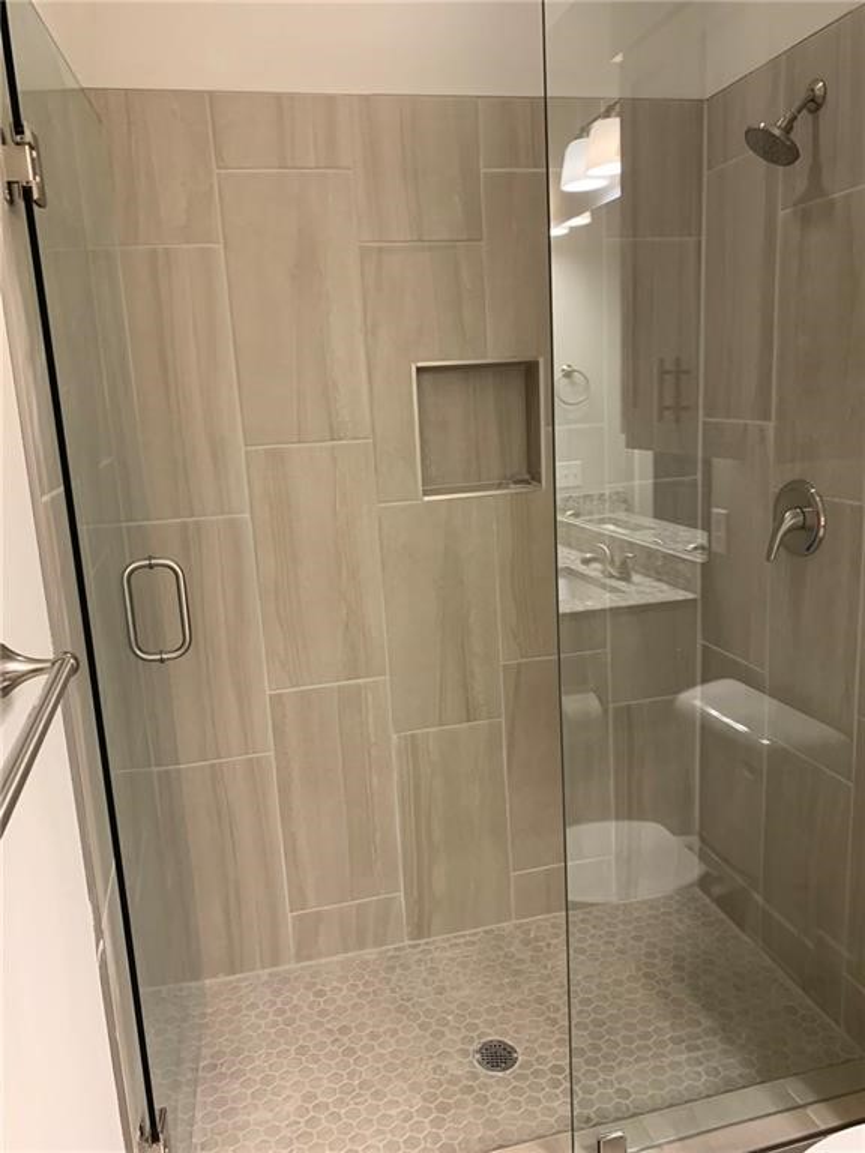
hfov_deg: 53.1
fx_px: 866
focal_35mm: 26
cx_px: 432
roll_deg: +3.0
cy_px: 576
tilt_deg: -11.4
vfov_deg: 67.3
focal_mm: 4.25
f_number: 1.8
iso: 200
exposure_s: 1/60
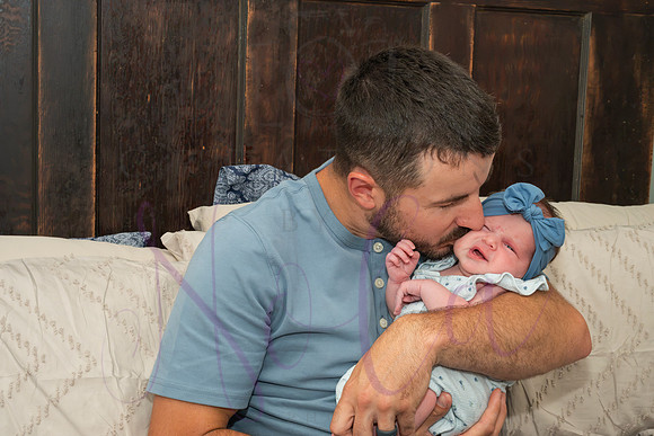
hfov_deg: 34.8
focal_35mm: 57
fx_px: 1042
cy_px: 213
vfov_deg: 23.6
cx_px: 319
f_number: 14
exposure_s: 1/320
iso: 800
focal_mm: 55
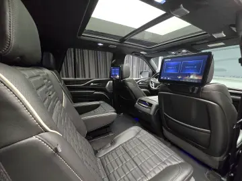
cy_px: 90
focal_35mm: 13
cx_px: 121
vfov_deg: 89.9
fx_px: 91
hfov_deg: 106.2
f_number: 2.2
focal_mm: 2.2
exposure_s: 1/61.3
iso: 1250
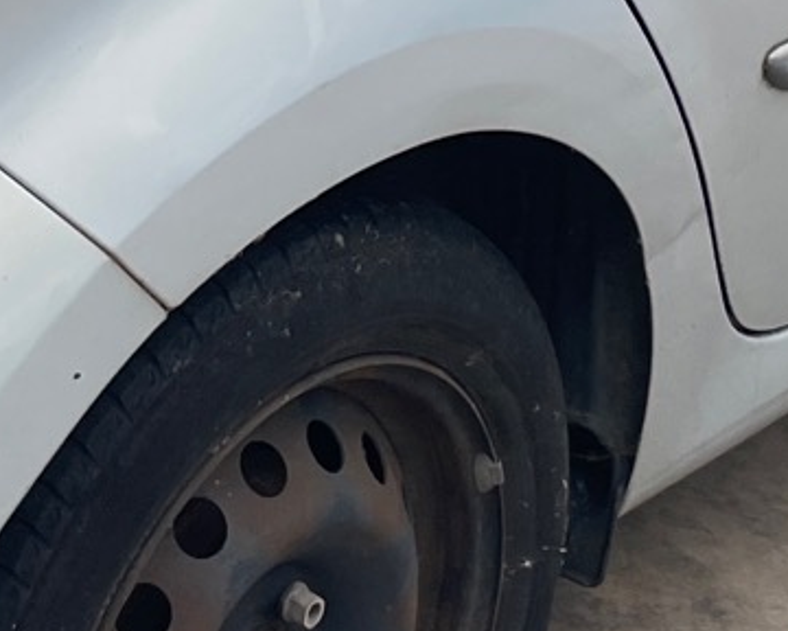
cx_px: 160
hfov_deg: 15.1
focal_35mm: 127
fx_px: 2962
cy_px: -285
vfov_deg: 11.7
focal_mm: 4.2
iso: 32
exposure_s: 1/666
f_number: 1.6
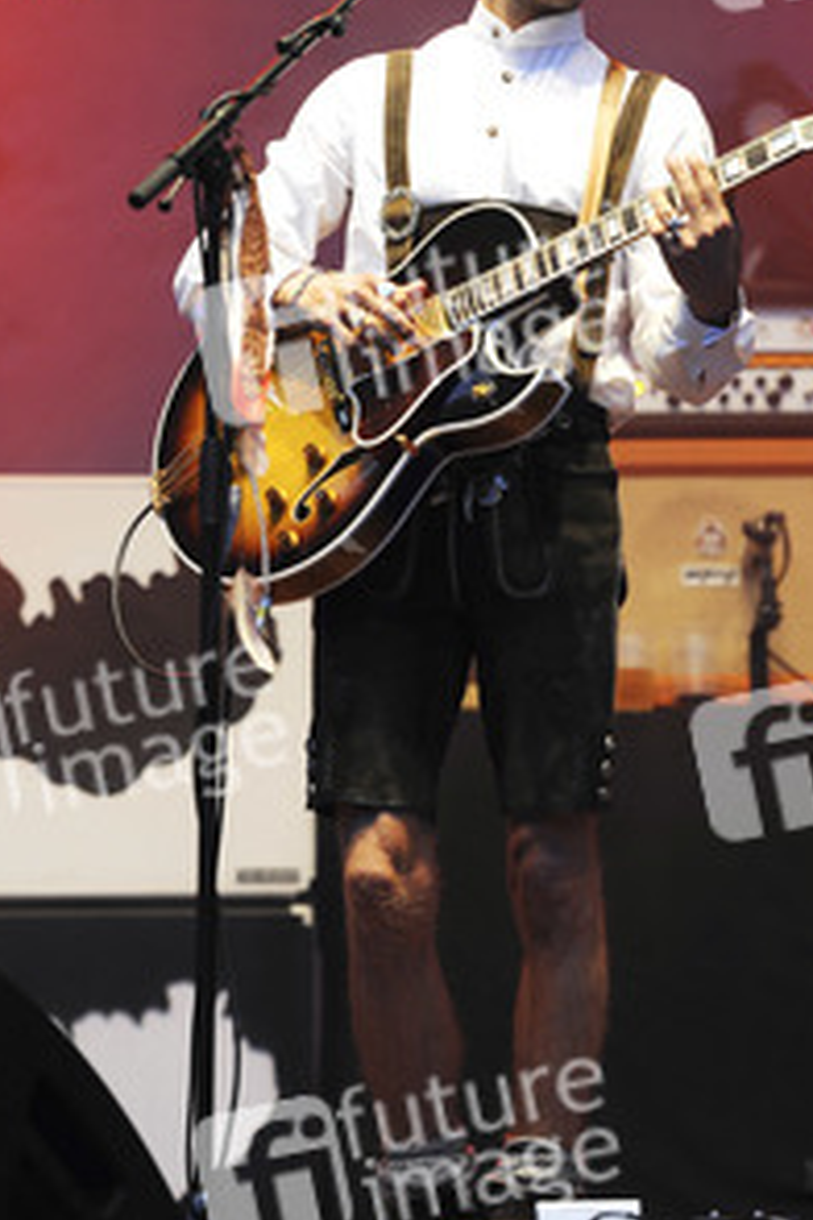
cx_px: 529
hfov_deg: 8.1
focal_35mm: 170
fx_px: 5758
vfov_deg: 12.1
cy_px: 535
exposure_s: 1/250
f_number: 2.8
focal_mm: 125
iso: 800
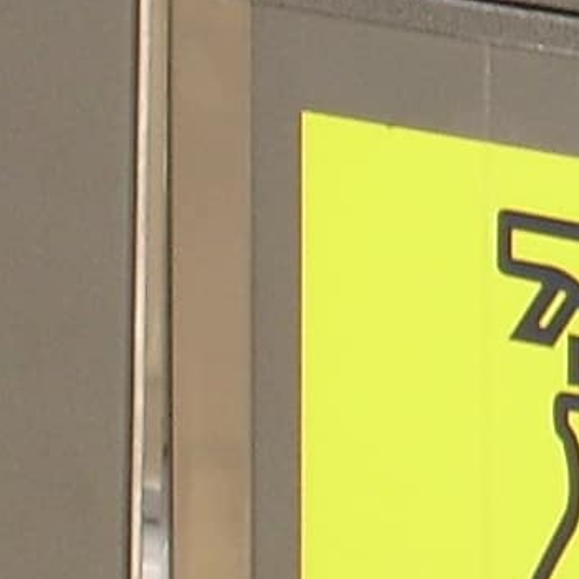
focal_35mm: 631
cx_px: 1691
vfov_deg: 2.8
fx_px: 11941
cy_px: -212
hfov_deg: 2.7
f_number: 4.9
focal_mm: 18.9
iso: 50
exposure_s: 1/60
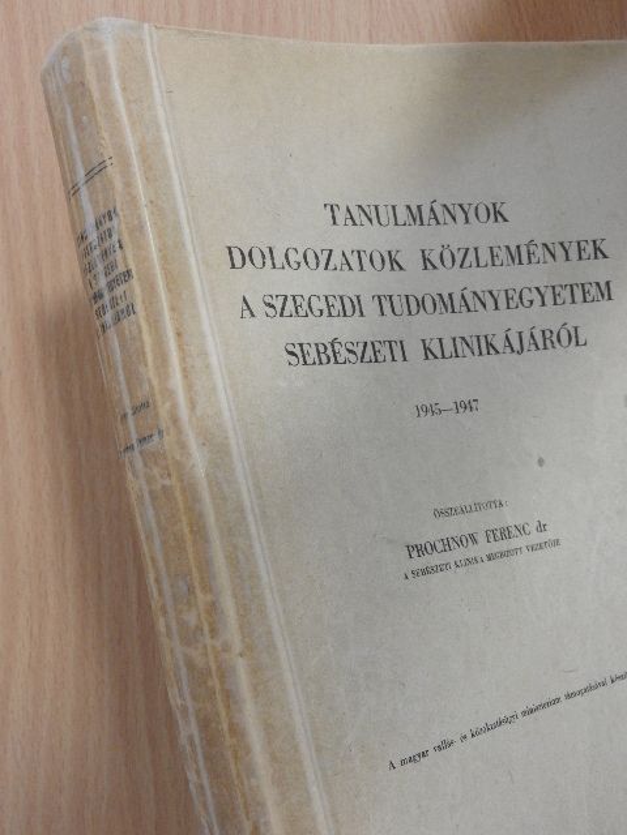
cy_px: 418
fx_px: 1087
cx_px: 314
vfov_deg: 42.1
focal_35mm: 45
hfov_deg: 32.2
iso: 400
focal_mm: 8.1
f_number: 4
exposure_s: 1/8
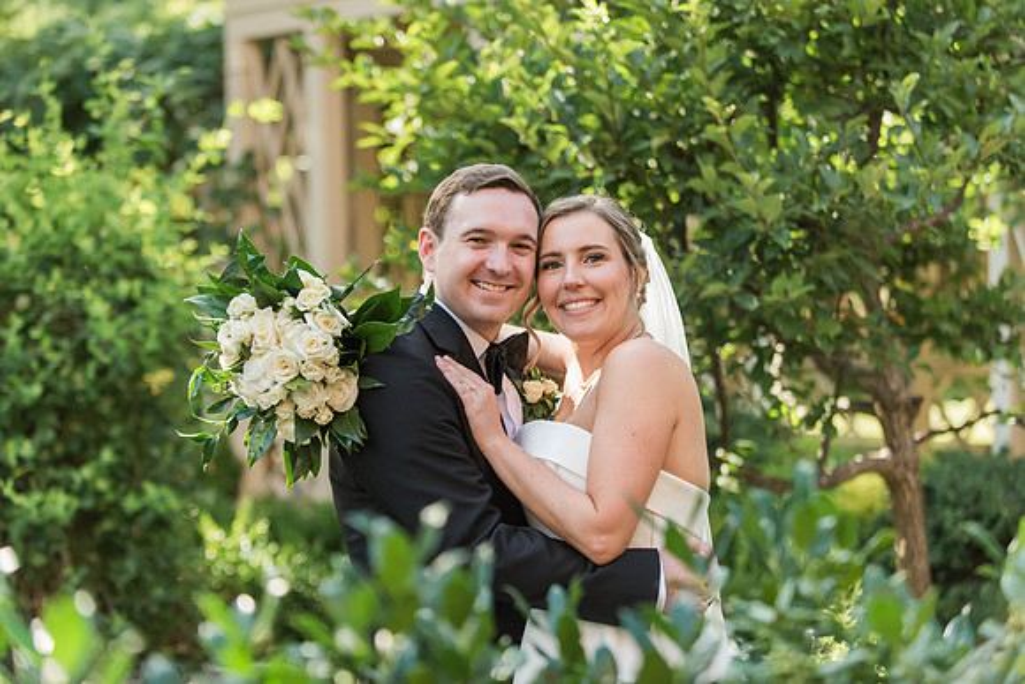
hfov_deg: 25.2
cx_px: 513
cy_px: 332
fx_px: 2291
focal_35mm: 80
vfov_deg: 17.0
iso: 2000
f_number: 2.8
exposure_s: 1/3200
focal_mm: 78
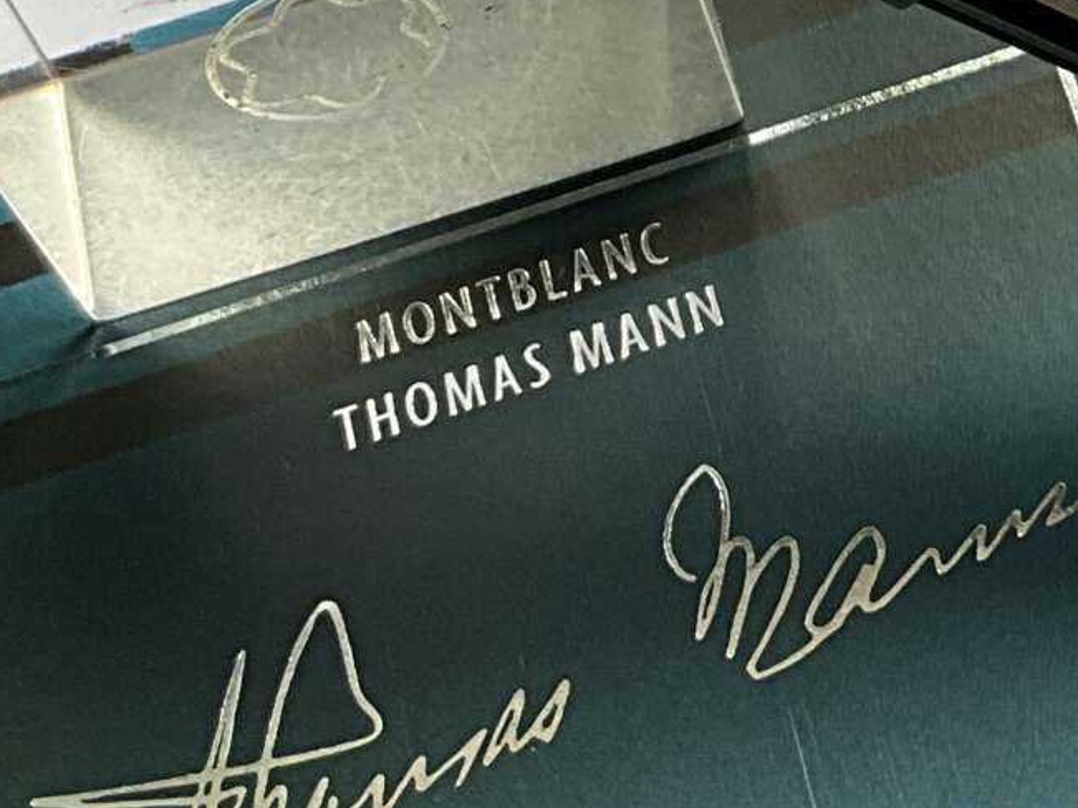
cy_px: -237
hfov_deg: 16.7
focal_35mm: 114
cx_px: 1227
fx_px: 3549
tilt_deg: -54.3
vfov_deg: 12.6
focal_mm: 3
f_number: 1.8
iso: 40
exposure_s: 1/122
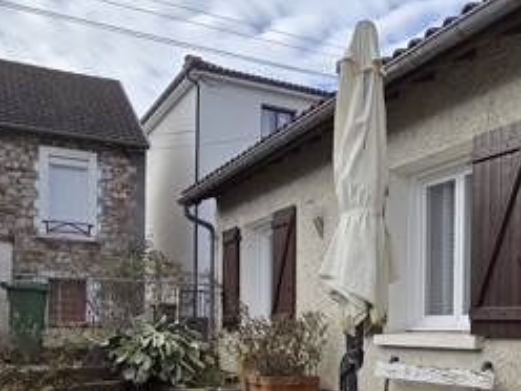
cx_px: 405
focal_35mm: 42
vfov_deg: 32.8
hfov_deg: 43.0
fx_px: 632
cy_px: 343
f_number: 2.2
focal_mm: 2.2
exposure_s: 1/2000
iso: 64
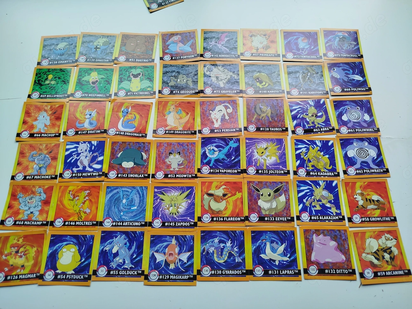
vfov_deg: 56.8
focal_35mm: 24
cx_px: 206
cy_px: 154
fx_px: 286
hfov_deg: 71.6
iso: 50
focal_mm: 5.31
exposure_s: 1/145
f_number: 1.7
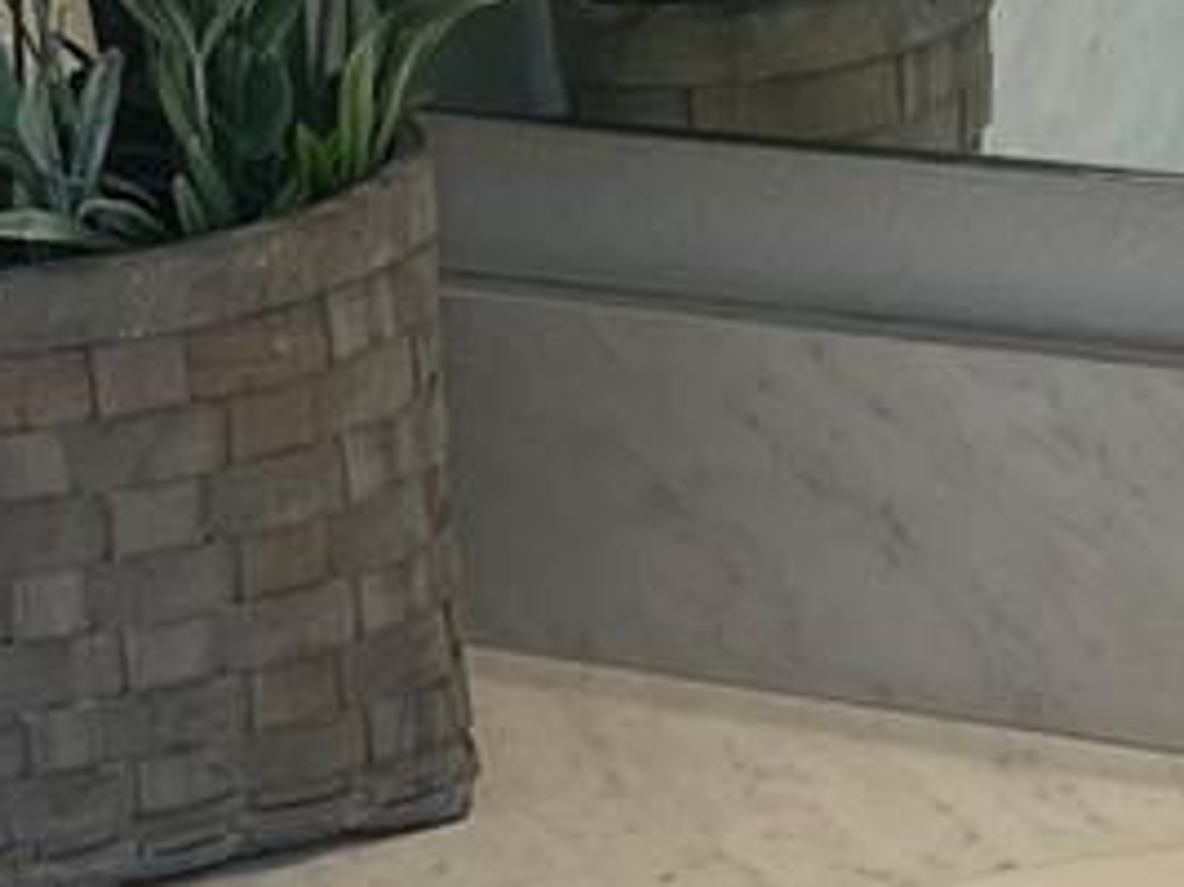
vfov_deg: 9.3
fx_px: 5333
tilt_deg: -27.0
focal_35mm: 156
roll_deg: +5.2
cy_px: 1295
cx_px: 1042
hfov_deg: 12.6
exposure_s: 1/120
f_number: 1.6
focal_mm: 5.1
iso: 80
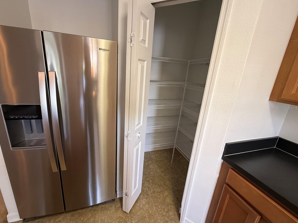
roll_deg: -2.8
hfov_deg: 98.1
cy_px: 108
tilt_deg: -15.4
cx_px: 142
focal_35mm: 15
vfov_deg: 81.7
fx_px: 129
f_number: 2.2
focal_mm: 2.22
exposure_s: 1/60
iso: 200
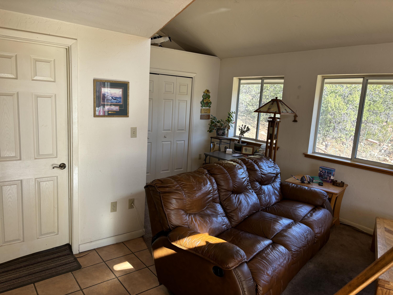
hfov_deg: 67.3
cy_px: 148
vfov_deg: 53.1
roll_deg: -3.5
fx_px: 295
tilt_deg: -9.4
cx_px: 196
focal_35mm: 26
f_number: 1.6
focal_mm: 5.96
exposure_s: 1/121
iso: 40
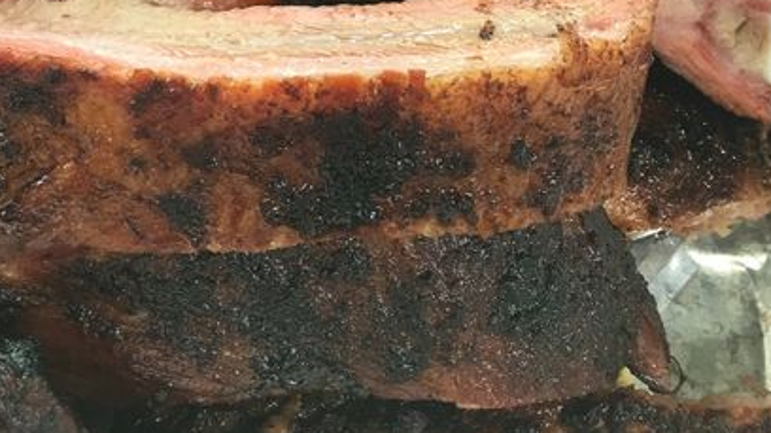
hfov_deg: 33.5
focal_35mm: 62
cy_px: -301
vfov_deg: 16.7
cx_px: 242
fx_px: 1267
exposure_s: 1/15
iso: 32
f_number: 2.2
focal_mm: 4.15
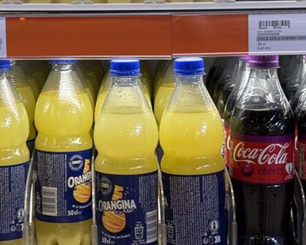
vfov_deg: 12.0
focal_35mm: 129
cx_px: 141
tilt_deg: -7.6
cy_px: 83
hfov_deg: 14.9
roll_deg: +3.3
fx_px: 1169
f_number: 1.78
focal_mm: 6.76
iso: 64
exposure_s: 1/100
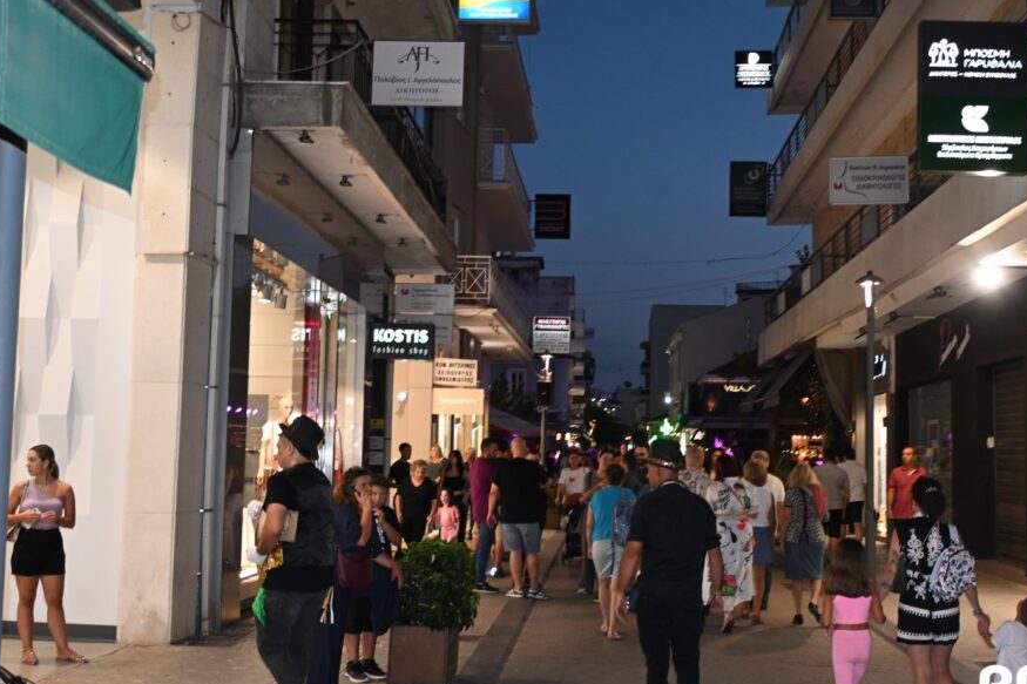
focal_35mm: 48
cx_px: 546
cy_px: 323
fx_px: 1377
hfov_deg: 40.9
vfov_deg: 27.9
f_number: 4.5
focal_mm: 27.5
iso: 1250
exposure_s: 1/60
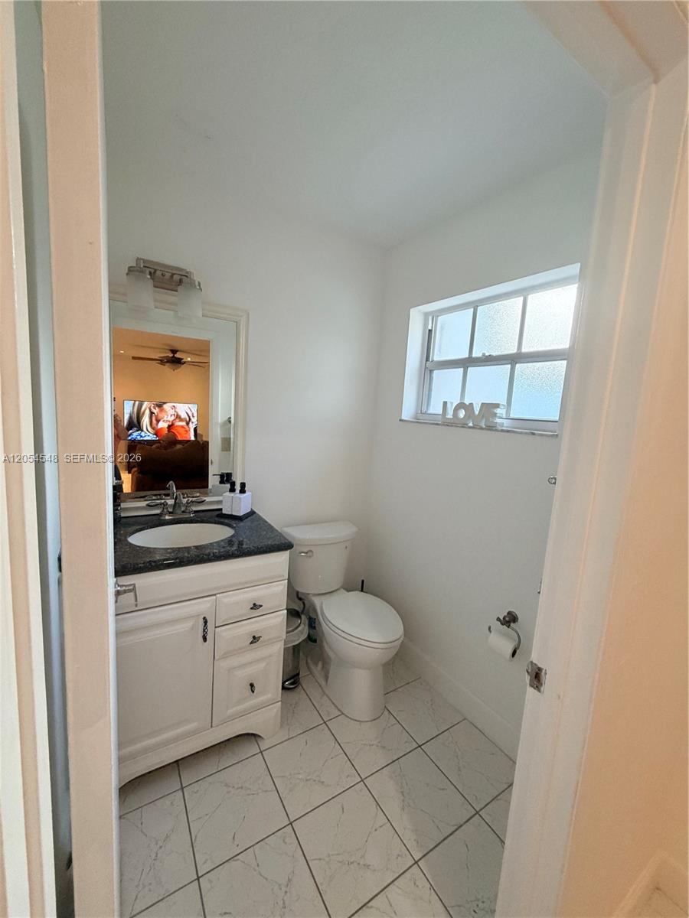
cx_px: 344
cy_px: 459
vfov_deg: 102.1
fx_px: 372
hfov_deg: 85.7
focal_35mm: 14
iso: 250
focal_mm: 2.22
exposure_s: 1/60
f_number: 2.2
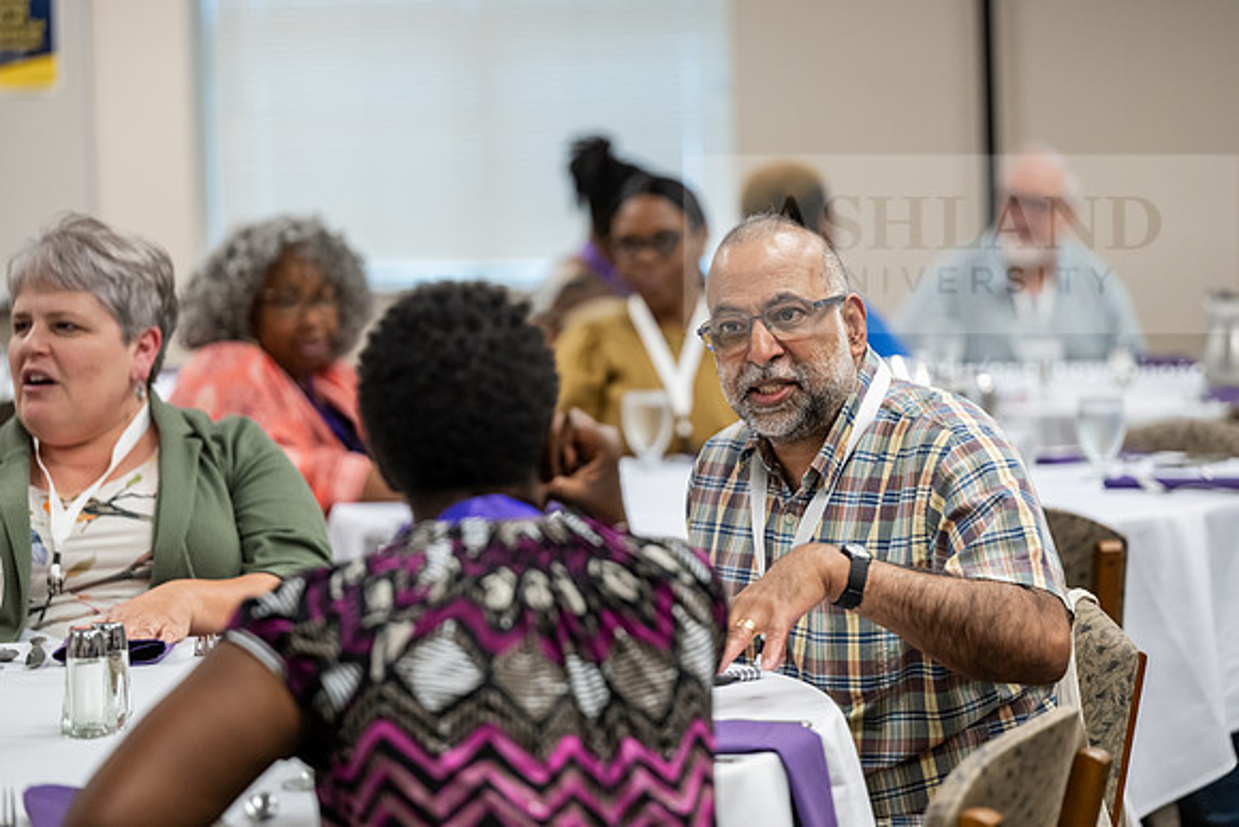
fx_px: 4131
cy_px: 414
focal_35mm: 120
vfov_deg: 11.4
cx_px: 620
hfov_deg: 17.1
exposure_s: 1/200
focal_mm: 120
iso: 2000
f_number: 2.8
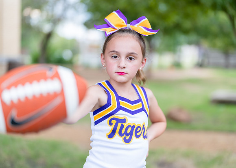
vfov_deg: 26.4
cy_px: 84
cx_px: 118
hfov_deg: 36.4
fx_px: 359
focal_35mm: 54
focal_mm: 50
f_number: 1.2
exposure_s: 1/400
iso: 200
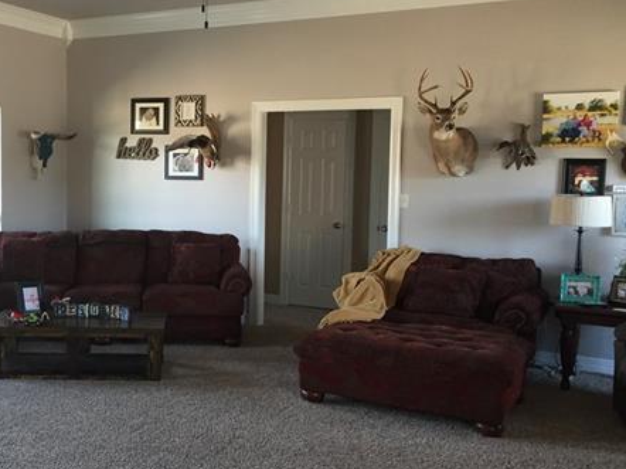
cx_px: 195
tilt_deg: -4.3
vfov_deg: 34.3
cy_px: 227
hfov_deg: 44.0
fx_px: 759
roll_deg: -0.9
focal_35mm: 42
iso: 100
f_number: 2.2
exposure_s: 1/30
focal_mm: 4.15
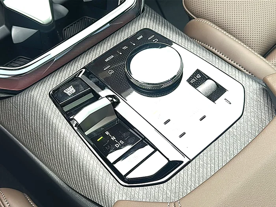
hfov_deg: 43.9
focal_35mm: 43
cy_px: 104
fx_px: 343
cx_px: 138
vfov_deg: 33.6
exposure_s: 1/111
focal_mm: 6.86
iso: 50
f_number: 1.78
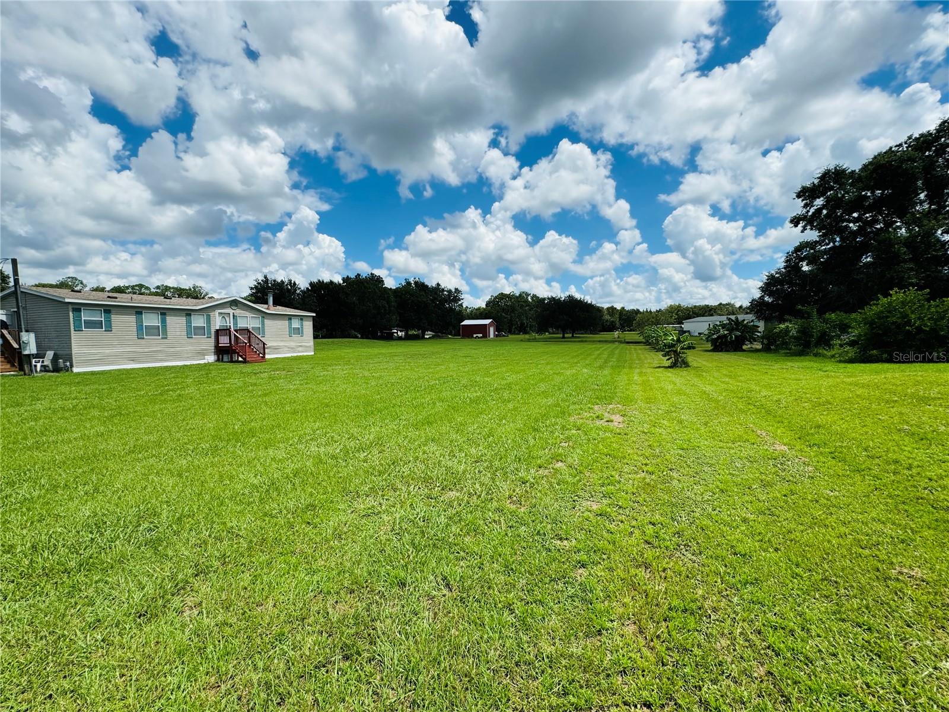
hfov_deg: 102.1
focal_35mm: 14
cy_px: 356
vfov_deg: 85.7
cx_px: 474
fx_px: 384
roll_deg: +0.3
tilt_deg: -4.3
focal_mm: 2.22
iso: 50
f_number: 2.2
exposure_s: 1/2584
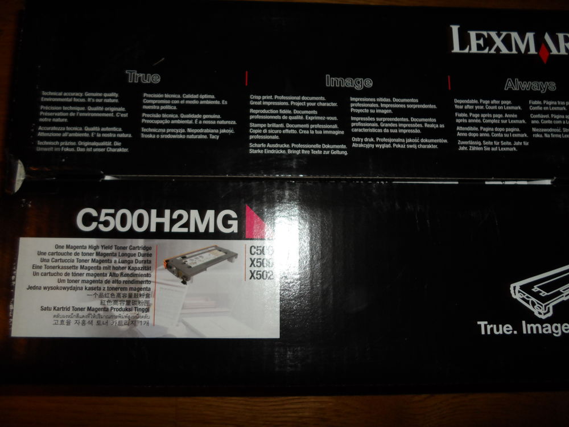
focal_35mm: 25
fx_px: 411
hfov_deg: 69.4
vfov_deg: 54.9
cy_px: 214
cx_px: 284
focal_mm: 4.5
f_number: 9.2
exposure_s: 1/10
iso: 100
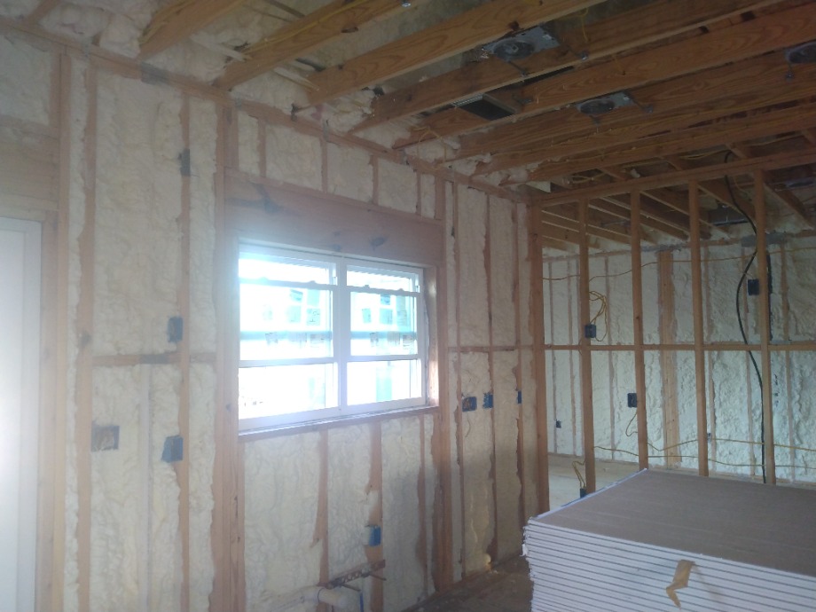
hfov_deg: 81.7
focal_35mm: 20
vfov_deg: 66.0
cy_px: 306
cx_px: 408
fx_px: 471
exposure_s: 1/30
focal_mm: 3.54
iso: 309
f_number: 2
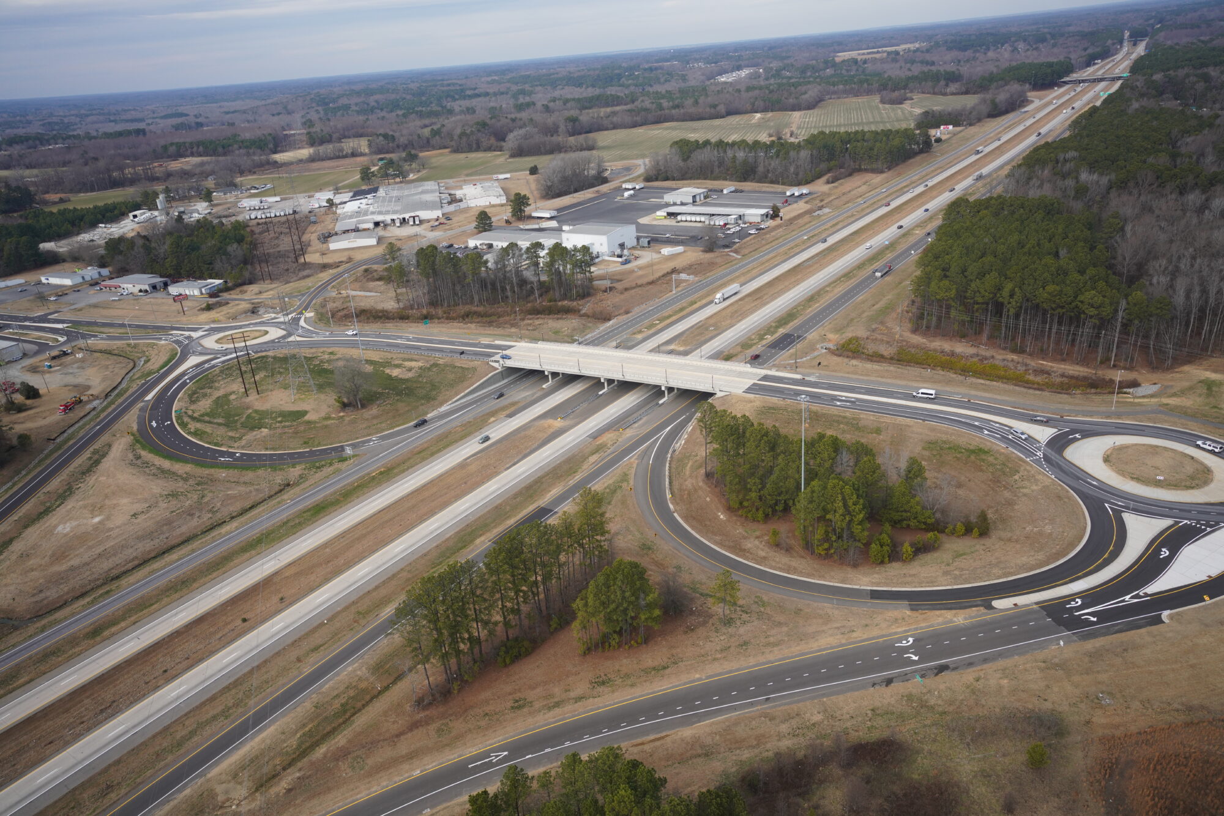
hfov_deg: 73.7
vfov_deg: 53.1
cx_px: 612
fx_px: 816
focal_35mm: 24
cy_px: 408
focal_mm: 24
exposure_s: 1/1600
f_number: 4.5
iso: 320
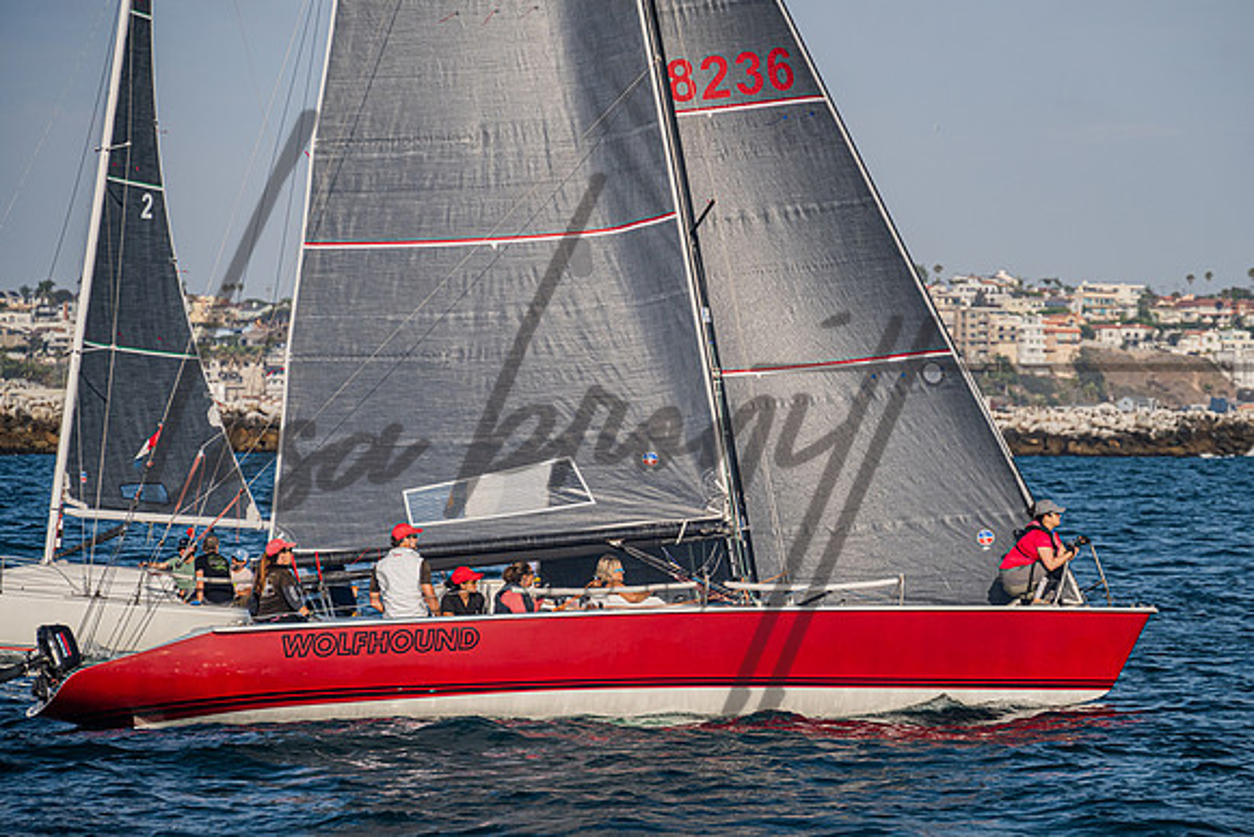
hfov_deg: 11.0
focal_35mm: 187
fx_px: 6503
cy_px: 466
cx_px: 731
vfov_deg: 7.4
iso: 400
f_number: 6.3
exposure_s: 1/1600
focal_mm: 160
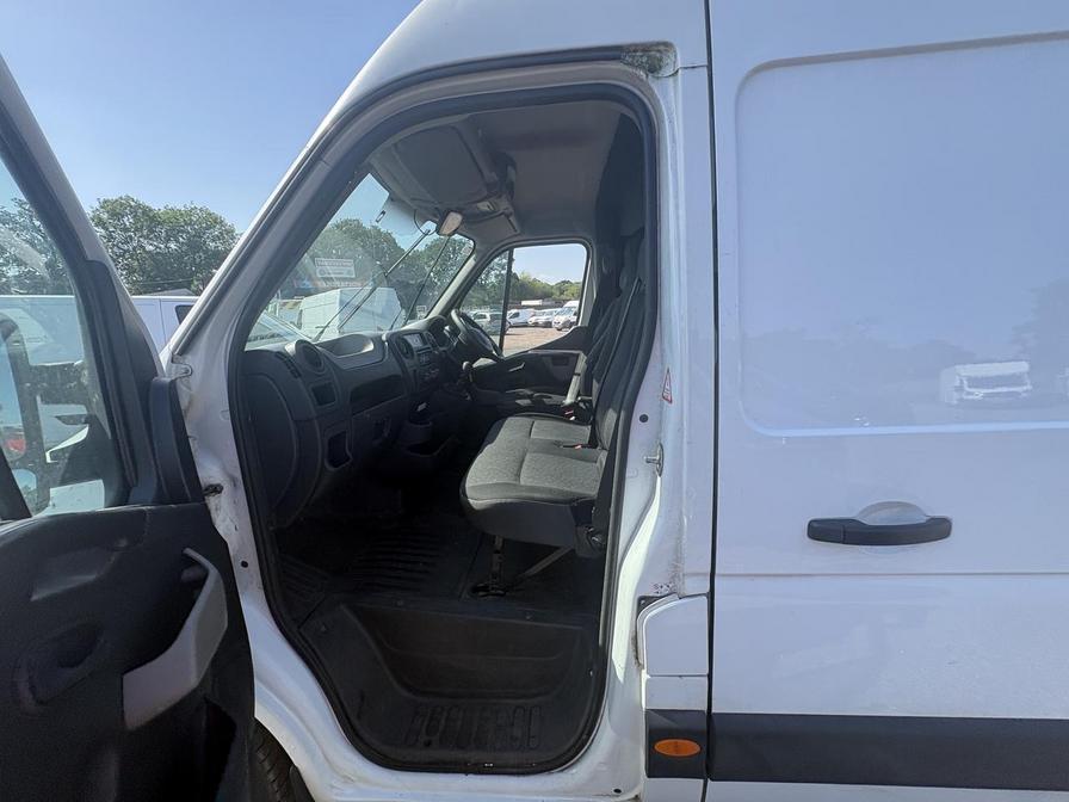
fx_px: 432
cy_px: 401
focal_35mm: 14
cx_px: 534
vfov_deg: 85.7
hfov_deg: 102.1
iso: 40
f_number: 2.2
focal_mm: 2.22
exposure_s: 1/476
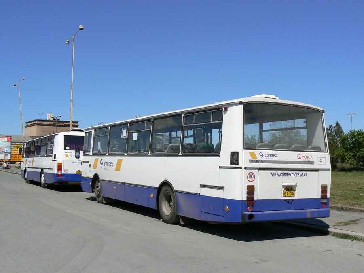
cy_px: 136
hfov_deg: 44.8
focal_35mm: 42
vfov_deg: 34.3
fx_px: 442
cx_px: 182
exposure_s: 1/1300
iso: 100
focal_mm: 7
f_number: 5.6
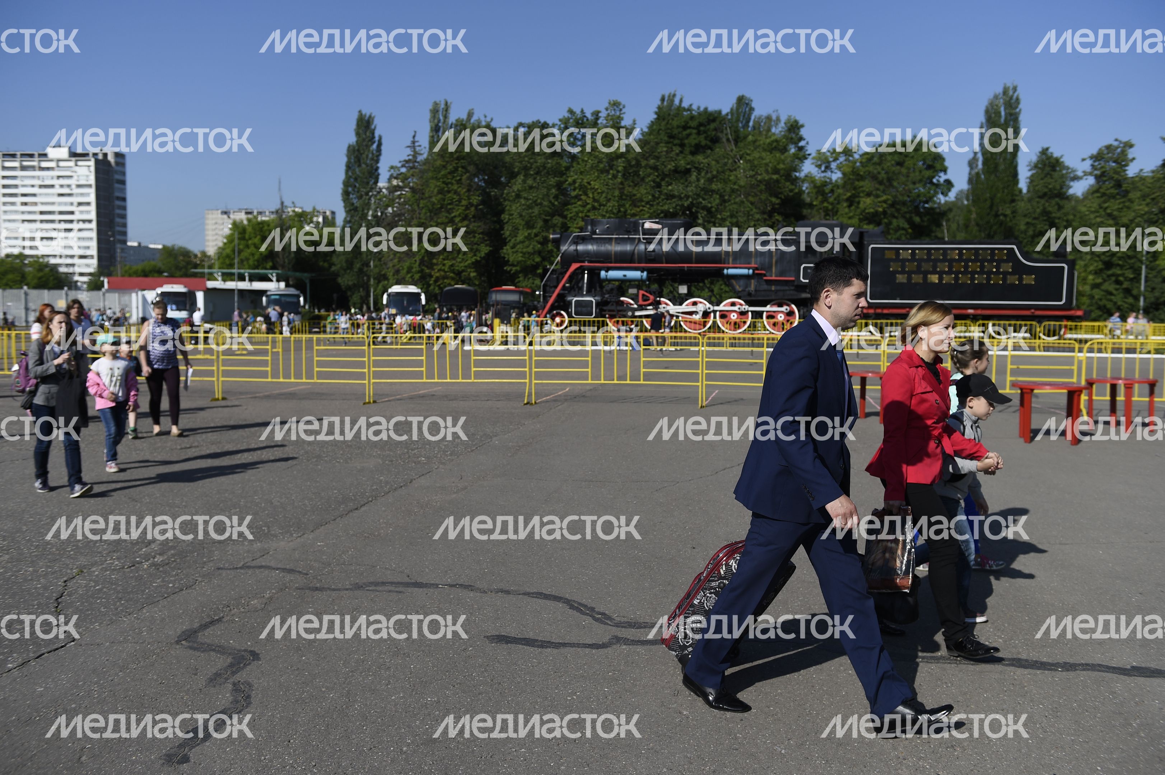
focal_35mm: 32
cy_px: 388
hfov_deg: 58.7
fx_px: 1035
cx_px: 582
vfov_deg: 41.1
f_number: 4
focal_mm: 32
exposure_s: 1/2500
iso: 125
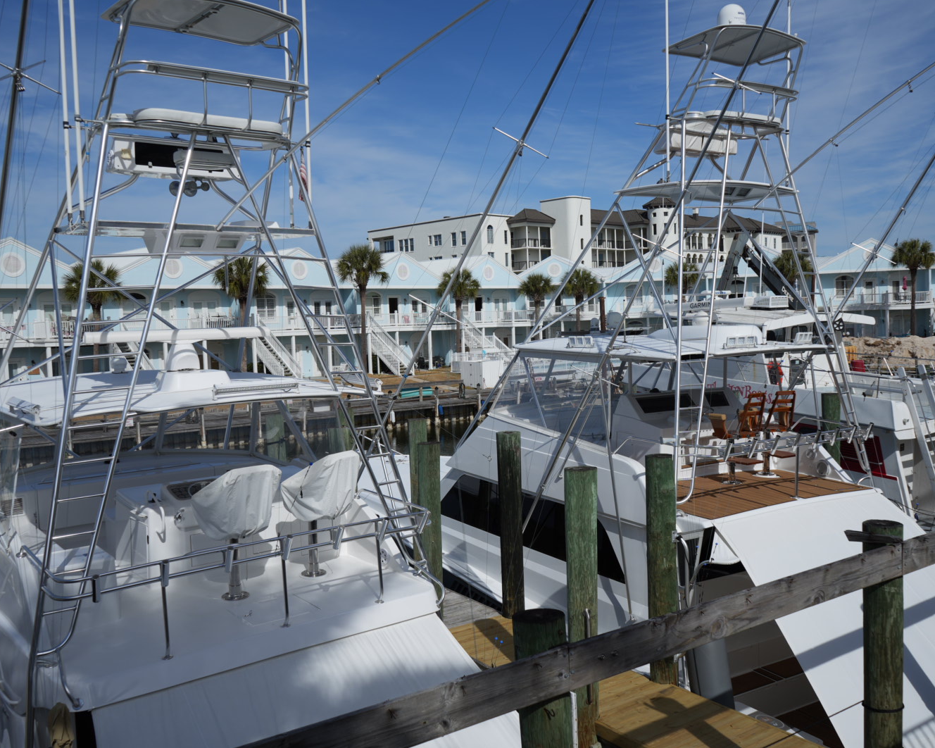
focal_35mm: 32
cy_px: 375
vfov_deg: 45.8
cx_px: 502
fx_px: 885
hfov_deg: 55.6
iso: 100
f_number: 8
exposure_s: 1/800
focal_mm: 28
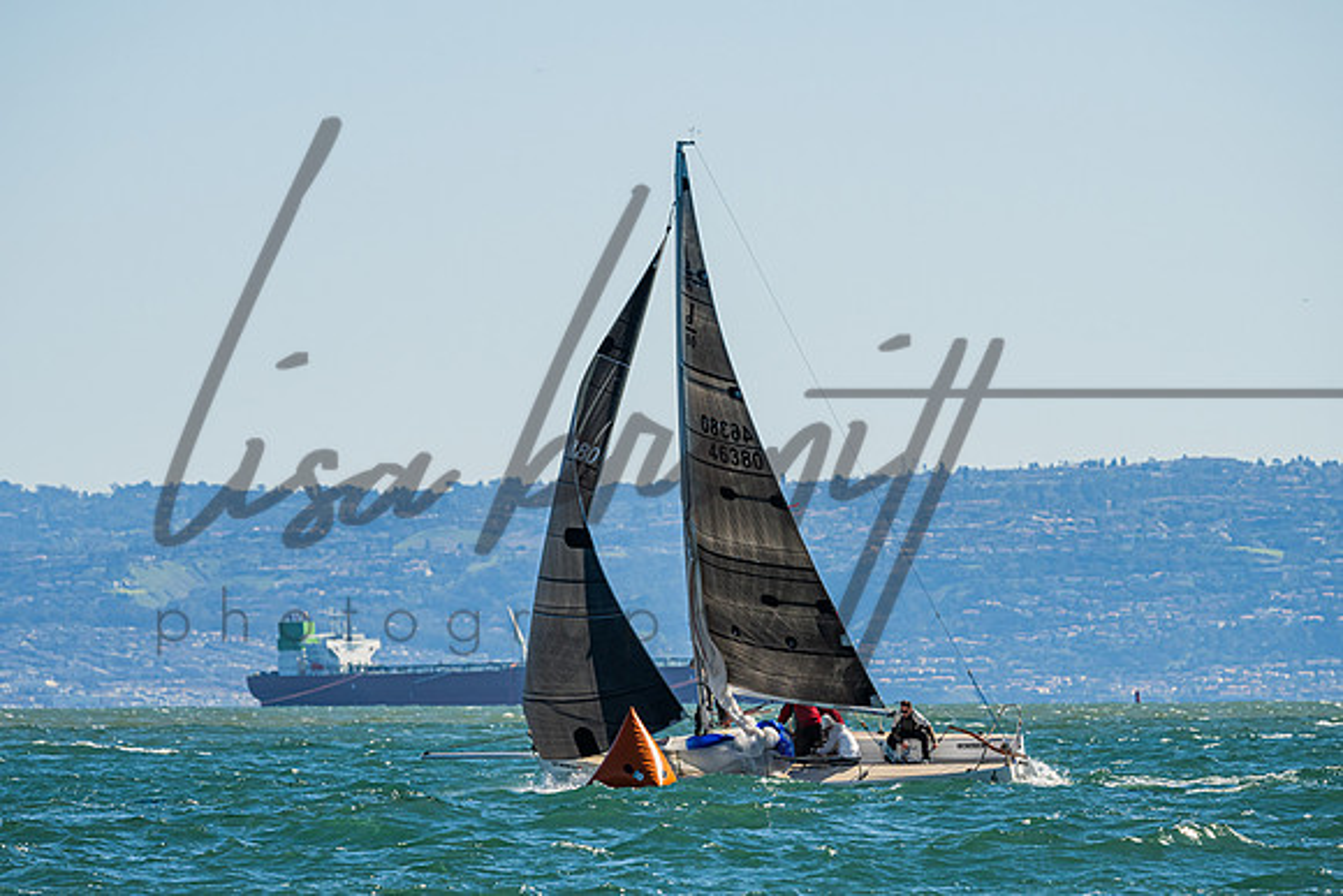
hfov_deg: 5.9
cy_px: 498
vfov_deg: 3.9
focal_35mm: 351
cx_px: 670
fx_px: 13084
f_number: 8
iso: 400
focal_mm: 280
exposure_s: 1/2000
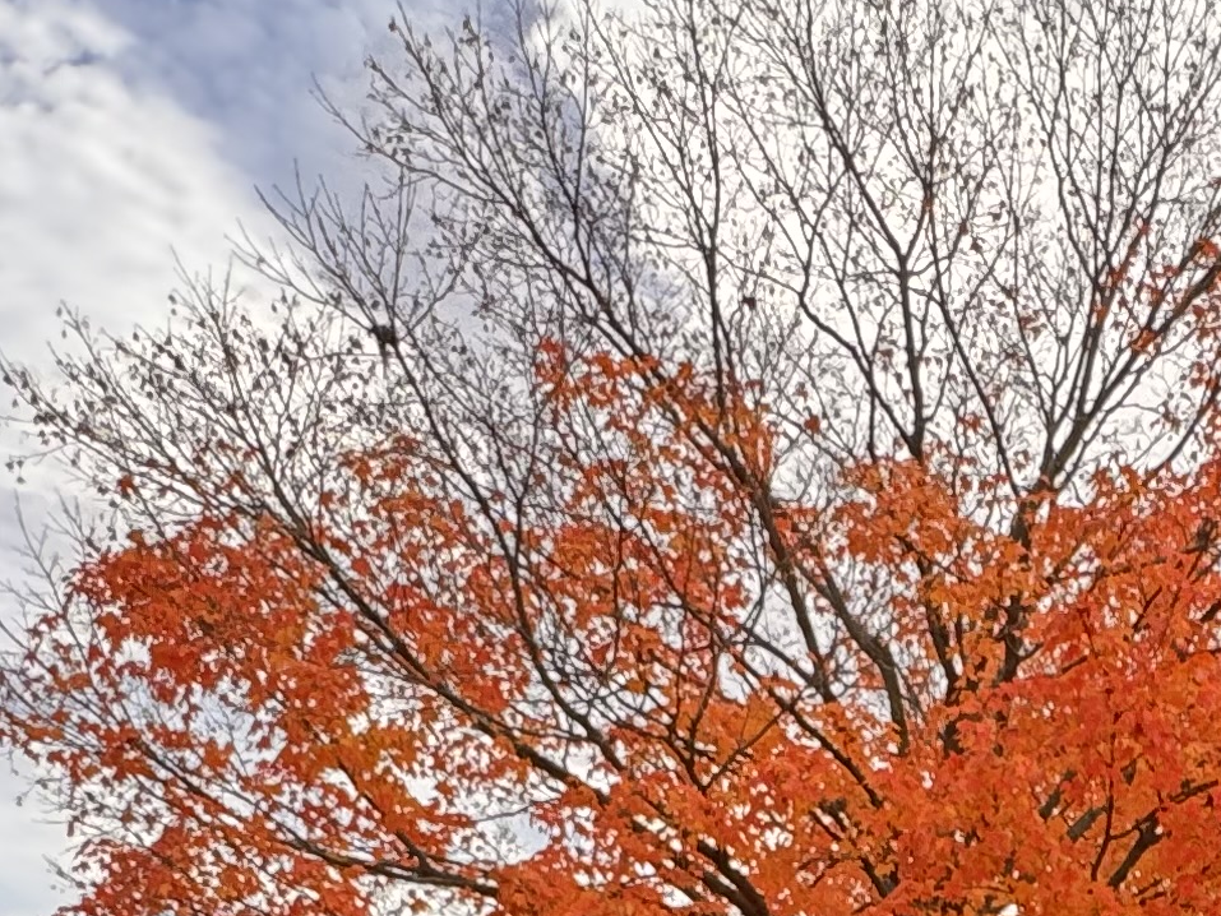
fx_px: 2081
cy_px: 1587
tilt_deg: -9.1
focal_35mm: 59
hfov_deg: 30.9
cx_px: 1142
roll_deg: +0.5
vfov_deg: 19.5
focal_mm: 2.22
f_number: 2.2
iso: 50
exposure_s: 1/255
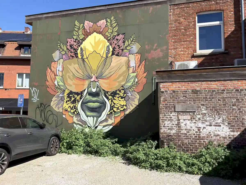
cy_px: 92
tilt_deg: +6.4
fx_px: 227
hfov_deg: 56.8
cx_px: 123
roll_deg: -1.2
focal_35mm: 32
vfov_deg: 44.2
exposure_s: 1/3610
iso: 80
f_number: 1.78
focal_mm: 6.76
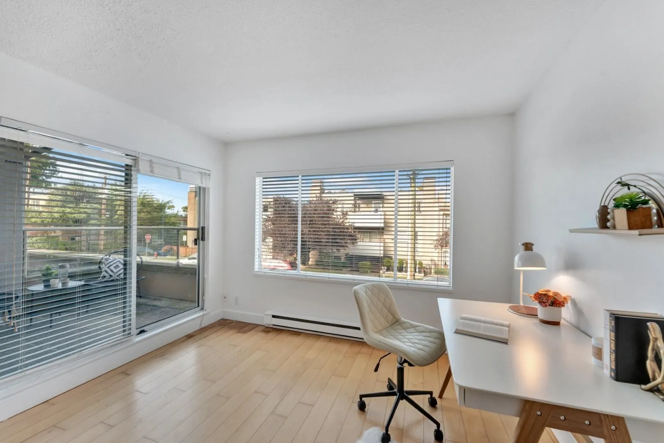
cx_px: 332
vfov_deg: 81.2
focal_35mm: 14
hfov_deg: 104.3
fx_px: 258
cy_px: 222
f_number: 8
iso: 400
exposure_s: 1/125
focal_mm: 14
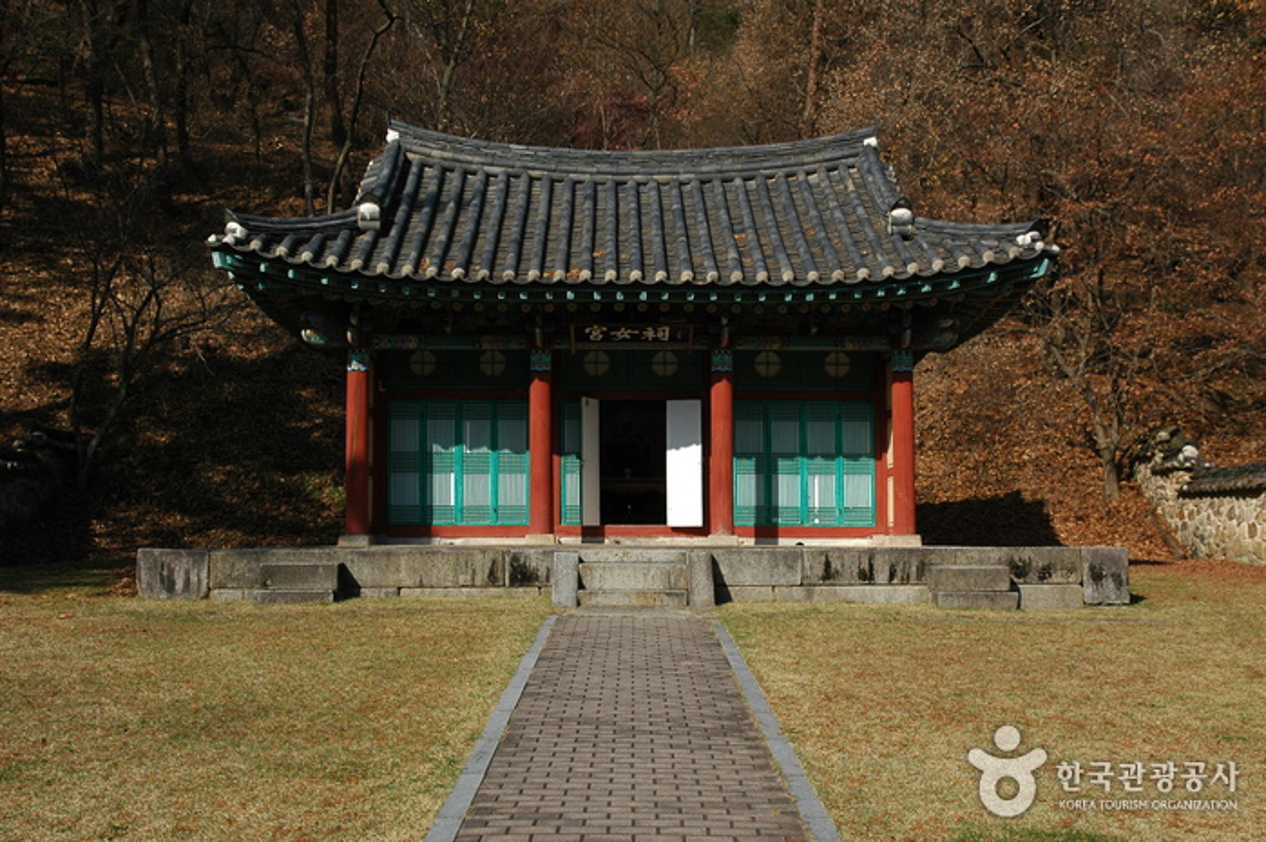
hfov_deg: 41.1
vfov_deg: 28.0
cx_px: 633
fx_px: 1687
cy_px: 421
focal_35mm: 48
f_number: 6.3
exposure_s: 1/800
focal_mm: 32
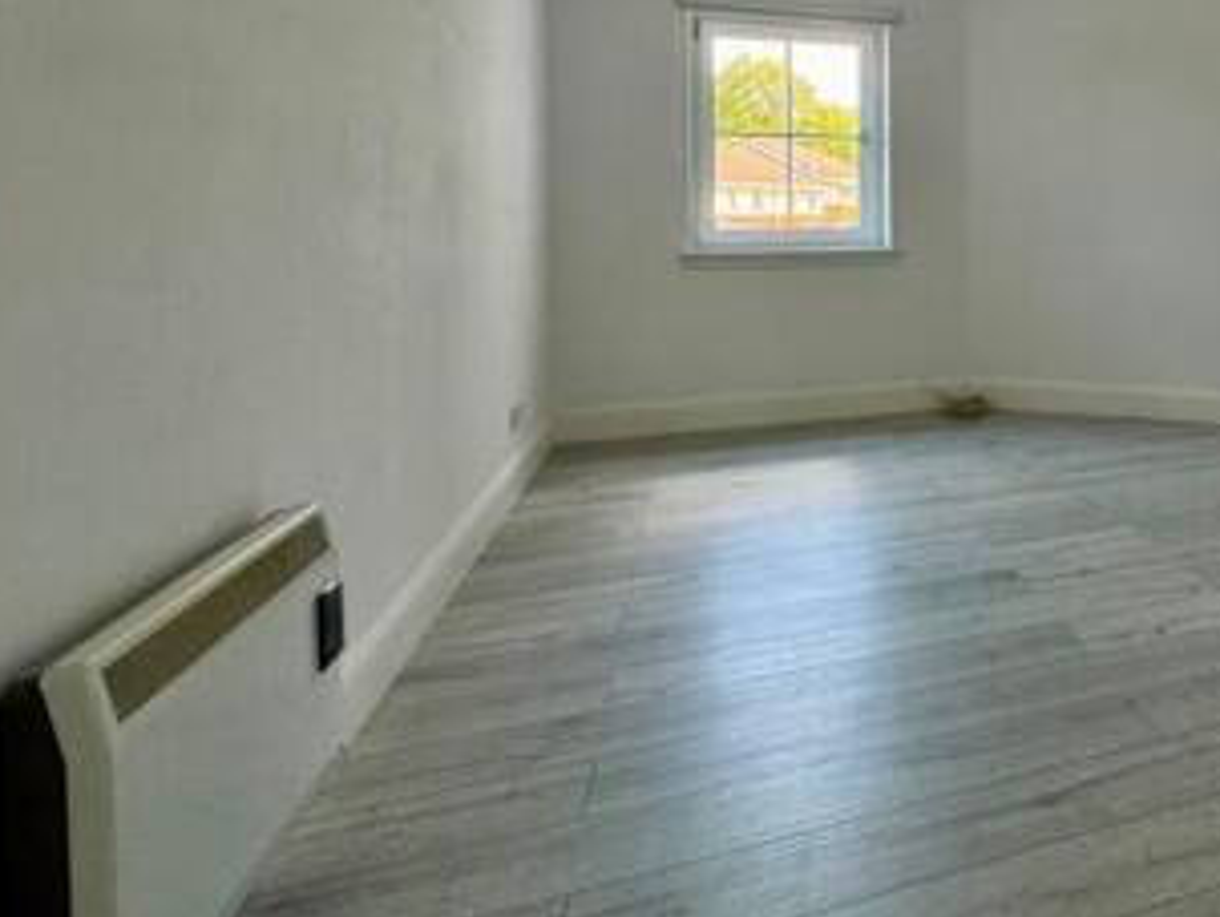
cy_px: 224
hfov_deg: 55.2
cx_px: 1133
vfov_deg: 49.3
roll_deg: +1.8
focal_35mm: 27
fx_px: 952
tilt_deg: -0.8
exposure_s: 1/99
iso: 160
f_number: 2.2
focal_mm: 2.22
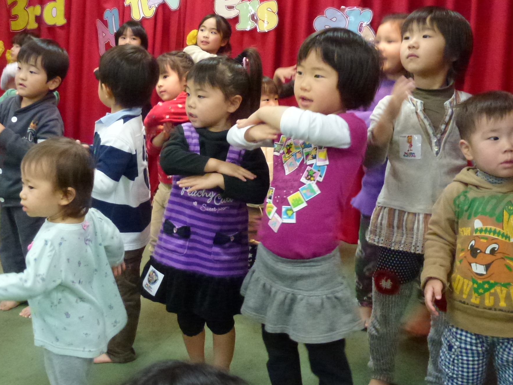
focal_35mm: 35
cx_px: 200
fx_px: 519
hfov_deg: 52.2
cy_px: 131
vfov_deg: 40.2
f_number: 3.3
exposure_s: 1/60
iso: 800
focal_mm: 4.3
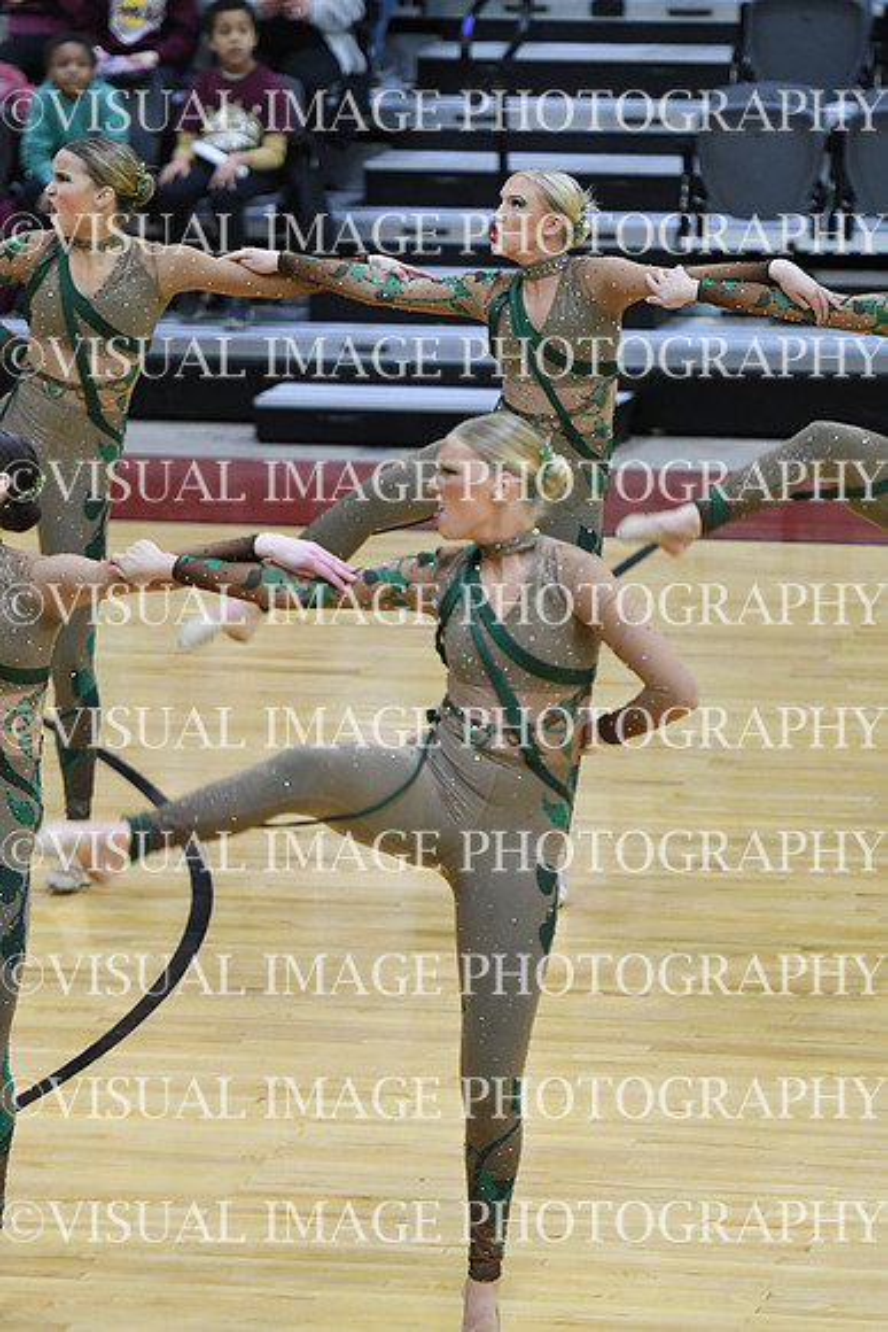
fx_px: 8578
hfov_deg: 5.9
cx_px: 444
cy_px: 666
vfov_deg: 8.9
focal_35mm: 232
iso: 3200
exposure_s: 1/400
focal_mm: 155
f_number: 2.8
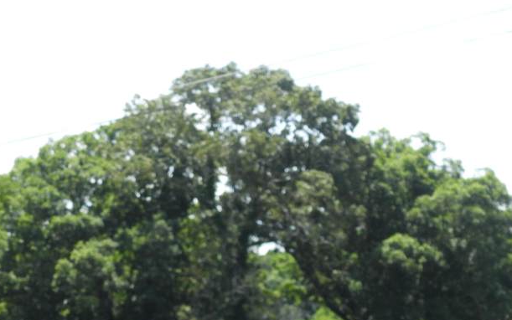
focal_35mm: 111
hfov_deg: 18.8
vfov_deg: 11.7
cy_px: 333
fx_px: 1549
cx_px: 235
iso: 100
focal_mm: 8.9
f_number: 3.5
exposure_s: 1/500
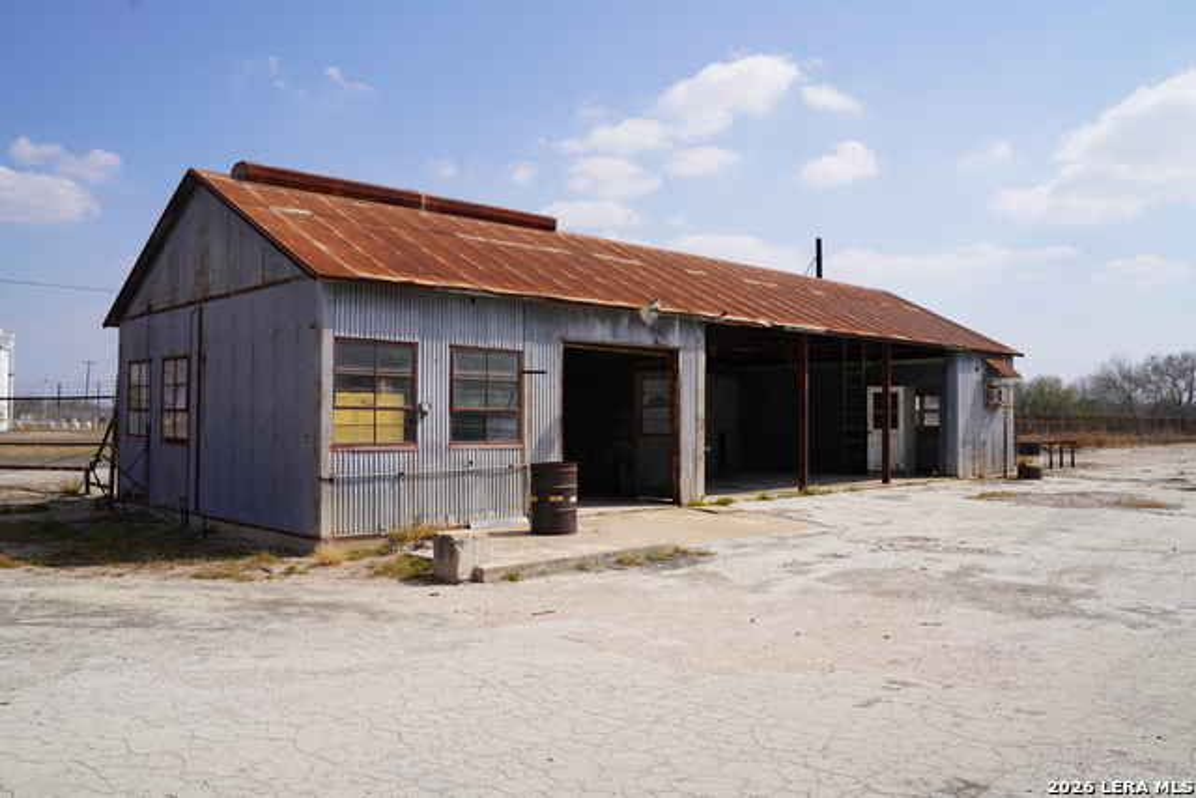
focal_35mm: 28
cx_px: 598
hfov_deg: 65.5
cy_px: 399
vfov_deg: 46.4
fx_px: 930
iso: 100
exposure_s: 1/250
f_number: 10
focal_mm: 28
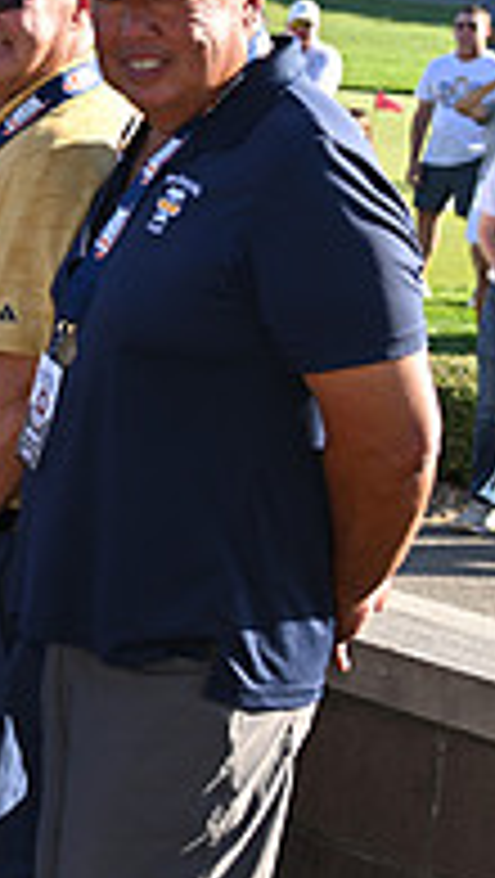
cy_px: 295
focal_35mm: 109
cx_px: -783
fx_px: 2538
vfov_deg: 19.6
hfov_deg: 9.6
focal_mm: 35
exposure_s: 1/400
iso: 64
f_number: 4
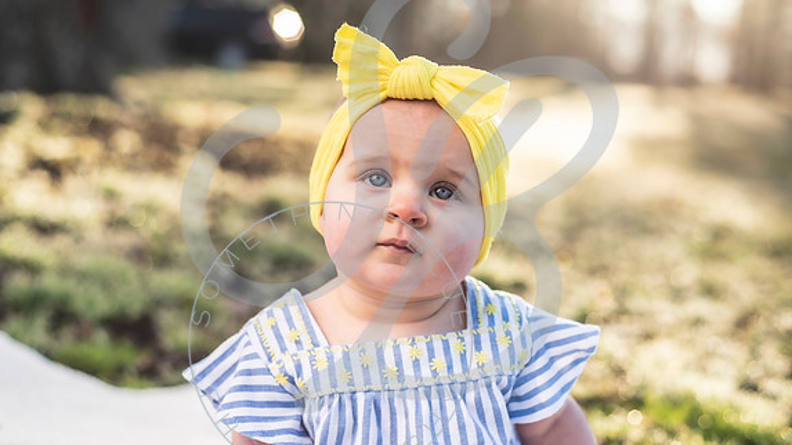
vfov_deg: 22.6
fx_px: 1113
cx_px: 399
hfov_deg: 39.2
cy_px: 227
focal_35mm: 53
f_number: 2.8
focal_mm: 50
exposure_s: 1/320
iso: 100
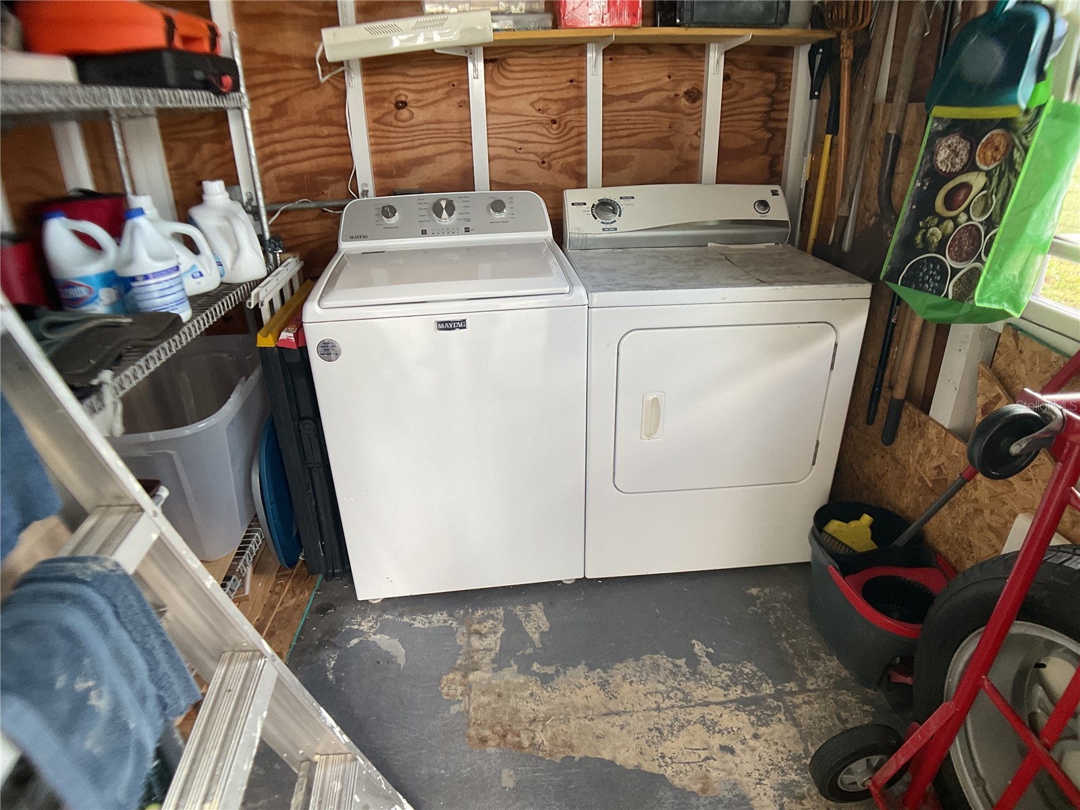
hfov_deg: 61.7
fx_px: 905
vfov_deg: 48.2
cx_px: 540
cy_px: 405
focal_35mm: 29
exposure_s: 1/60
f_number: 1.8
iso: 64
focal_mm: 3
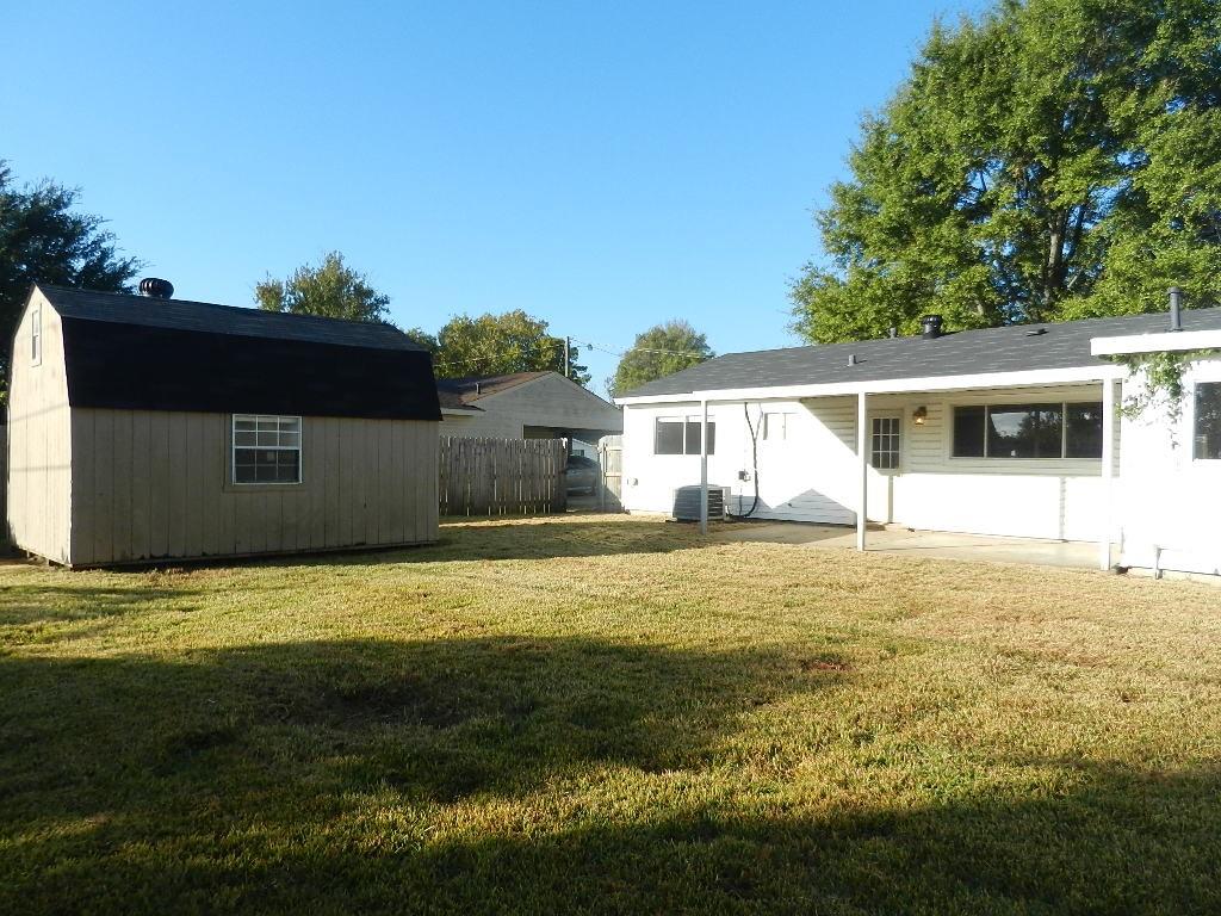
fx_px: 882
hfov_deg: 69.4
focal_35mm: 25
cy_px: 458
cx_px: 610
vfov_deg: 54.9
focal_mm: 4.5
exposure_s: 1/1000
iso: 160
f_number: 3.5
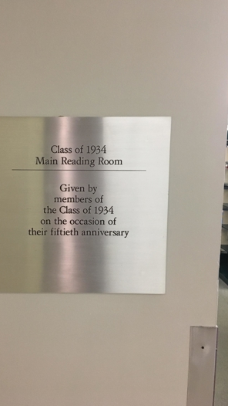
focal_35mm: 32
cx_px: 78
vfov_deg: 61.0
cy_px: 205
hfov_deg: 36.3
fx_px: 344
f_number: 2.2
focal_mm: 4.15
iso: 160
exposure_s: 1/30
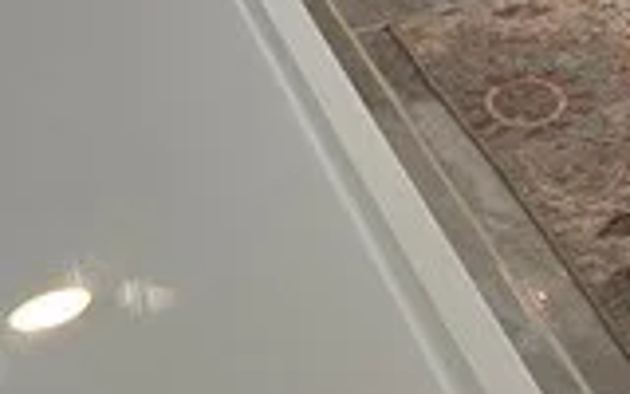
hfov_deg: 16.3
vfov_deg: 10.7
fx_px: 1511
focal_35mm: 88
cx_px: 1354
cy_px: -749
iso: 80
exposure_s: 1/60
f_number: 2.2
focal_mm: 2.2
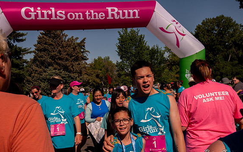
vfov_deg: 25.8
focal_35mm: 50
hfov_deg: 40.3
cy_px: 82
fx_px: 331
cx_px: 122
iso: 800
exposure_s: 1/2000
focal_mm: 48
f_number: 11
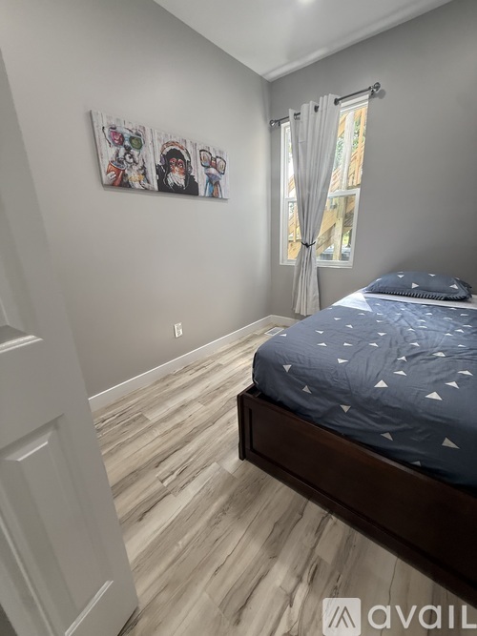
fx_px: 257
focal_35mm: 14
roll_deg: +2.7
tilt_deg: -20.5
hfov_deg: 85.7
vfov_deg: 102.1
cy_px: 318
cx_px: 238
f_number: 2.2
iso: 125
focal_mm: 2.22
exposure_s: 1/120
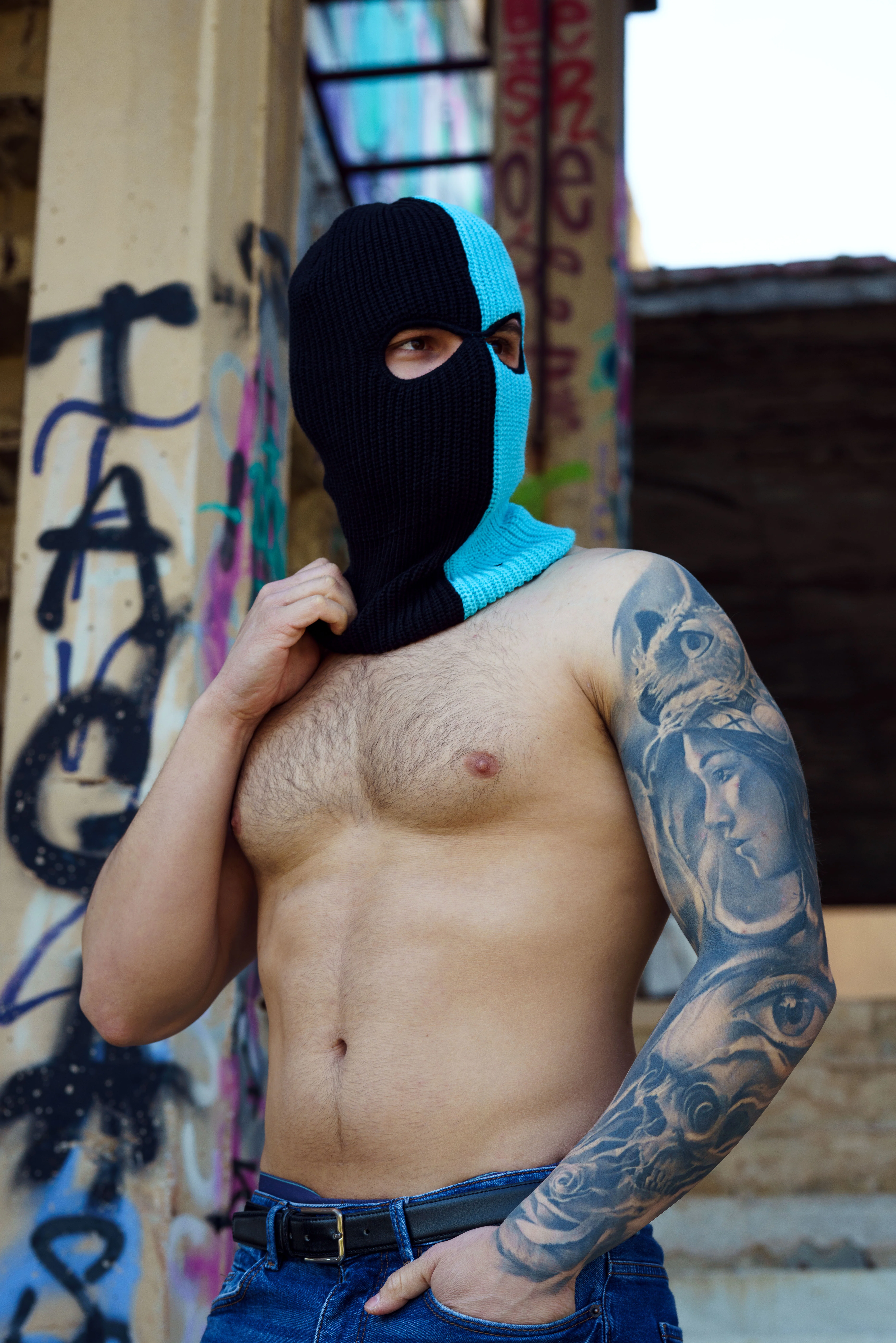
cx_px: 448
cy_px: 672
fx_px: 3172
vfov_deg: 23.9
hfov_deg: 16.1
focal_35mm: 85
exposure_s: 1/100
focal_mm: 85
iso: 100
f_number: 5.6
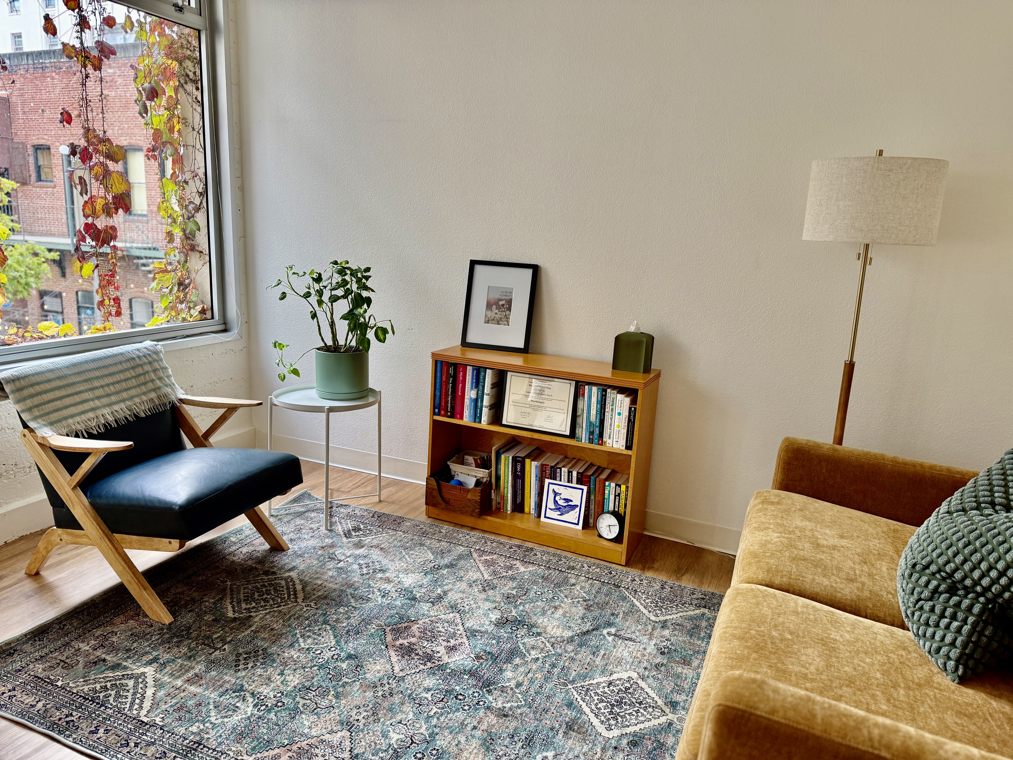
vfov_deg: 56.8
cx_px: 506
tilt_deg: -12.2
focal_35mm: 24
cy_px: 380
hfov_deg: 71.6
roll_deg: -3.0
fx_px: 702
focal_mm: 6.76
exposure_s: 1/120
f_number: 1.78
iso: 160
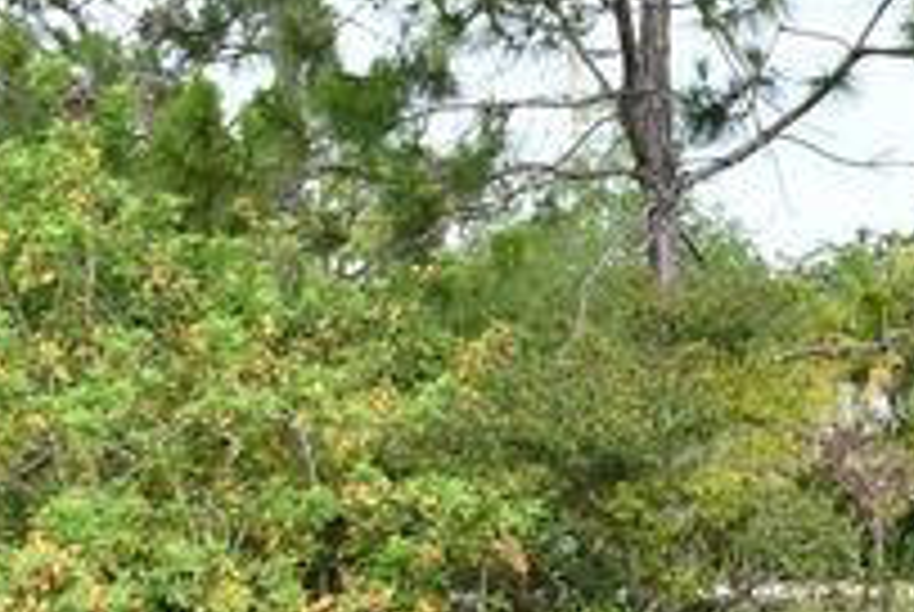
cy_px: 796
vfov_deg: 9.0
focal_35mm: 151
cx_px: 1162
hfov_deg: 13.1
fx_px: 3839
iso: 200
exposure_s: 1/250
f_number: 6.3
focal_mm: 24
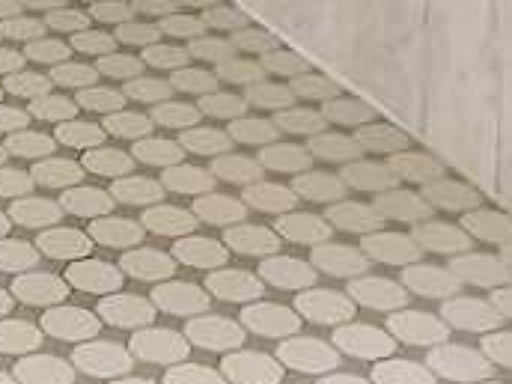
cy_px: -717
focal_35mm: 151
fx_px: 2233
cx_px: -366
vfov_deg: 8.4
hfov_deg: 12.2
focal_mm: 4.25
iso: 100
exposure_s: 1/60
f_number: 1.8
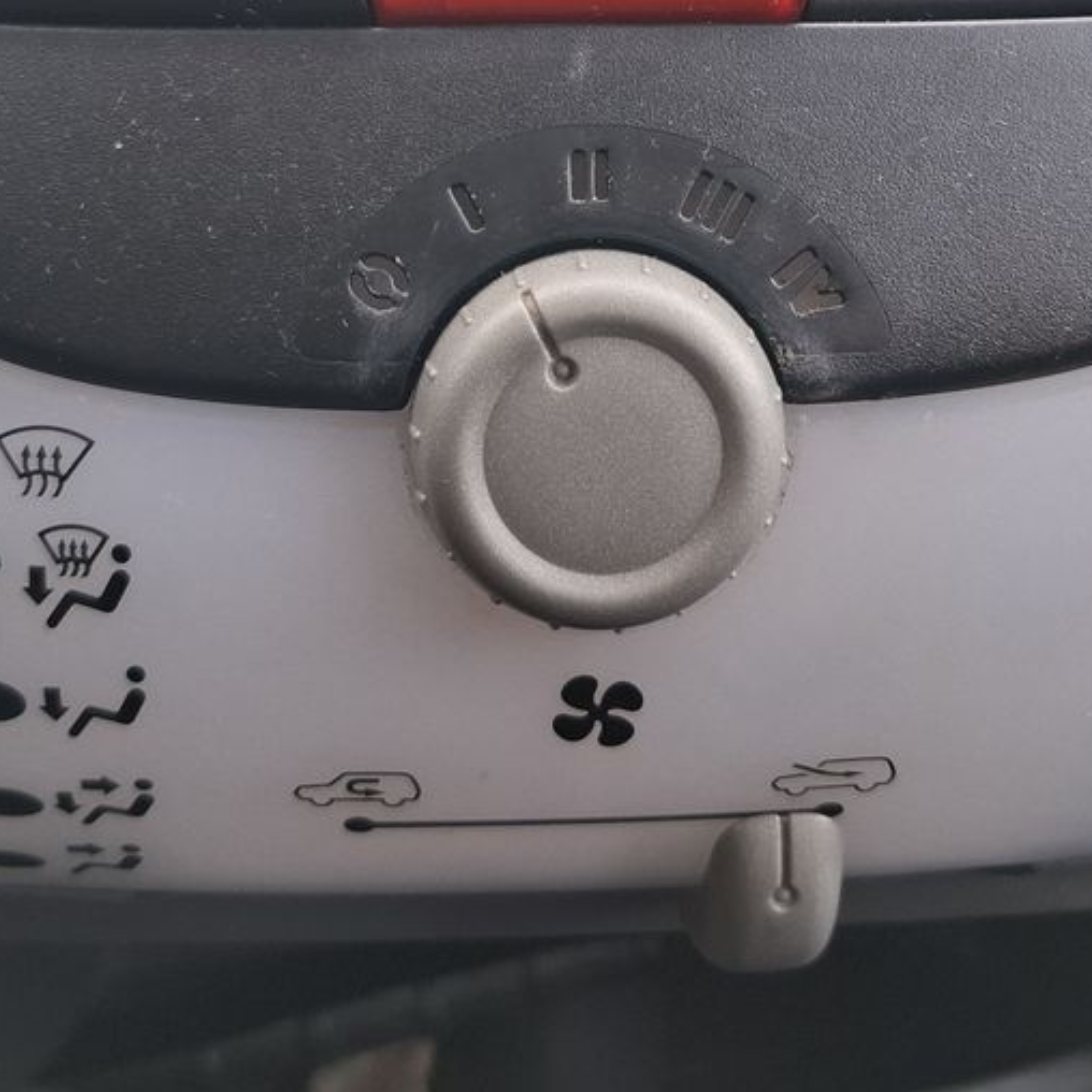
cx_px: 522
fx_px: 1713
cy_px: 135
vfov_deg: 33.7
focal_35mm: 48
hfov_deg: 35.3
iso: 50
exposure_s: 1/100
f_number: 1.8
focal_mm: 5.54
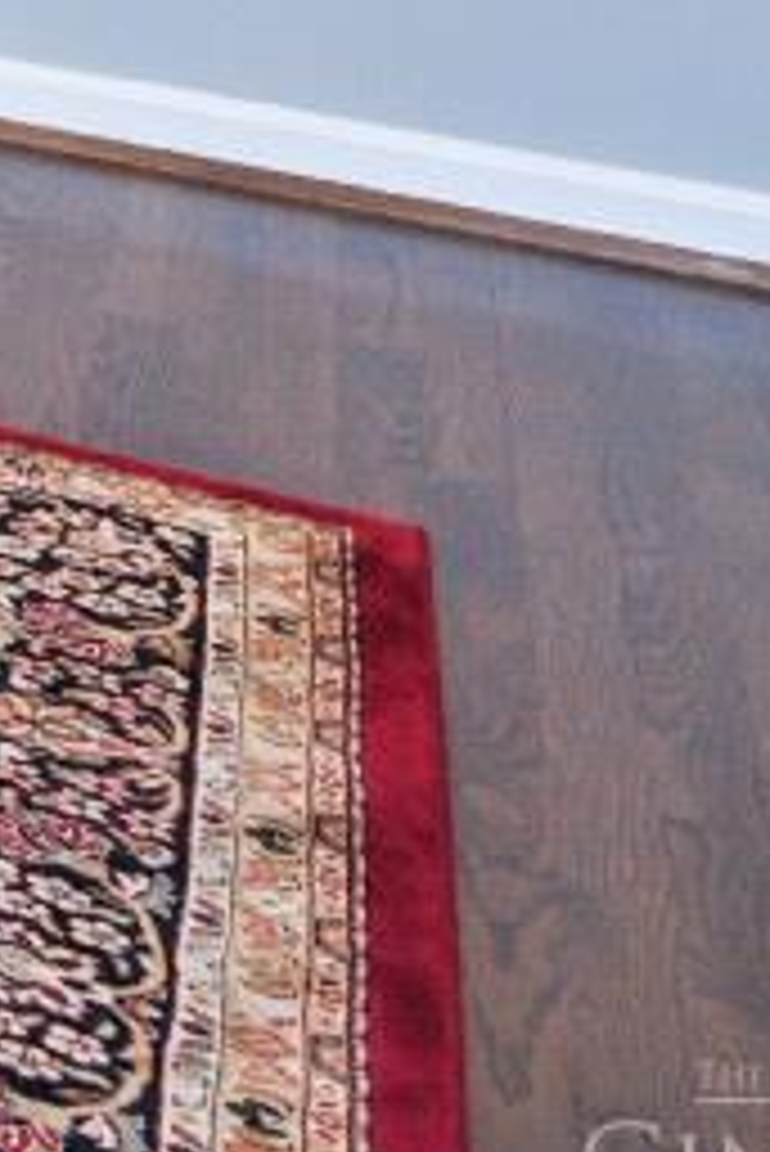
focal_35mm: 82
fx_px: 2627
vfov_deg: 18.9
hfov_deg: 8.9
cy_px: -927
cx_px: -2107
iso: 200
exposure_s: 1/60
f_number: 4
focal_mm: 14
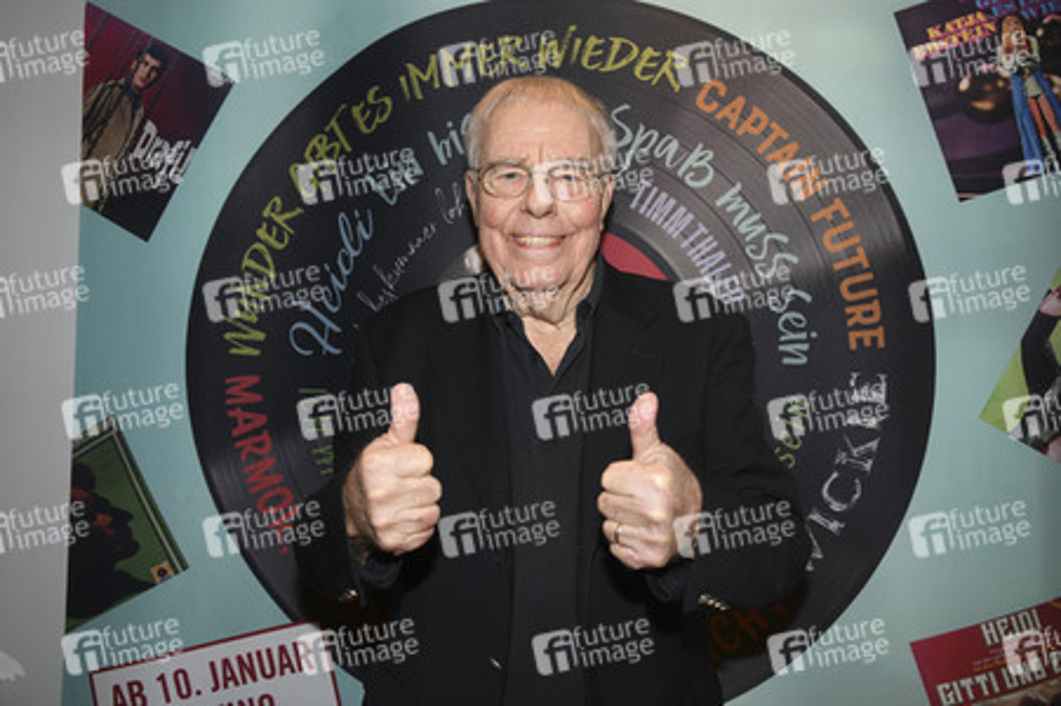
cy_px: 353
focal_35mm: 35
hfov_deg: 54.5
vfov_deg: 37.8
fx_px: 1031
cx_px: 530
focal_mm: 35
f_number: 6.3
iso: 500
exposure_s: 1/80
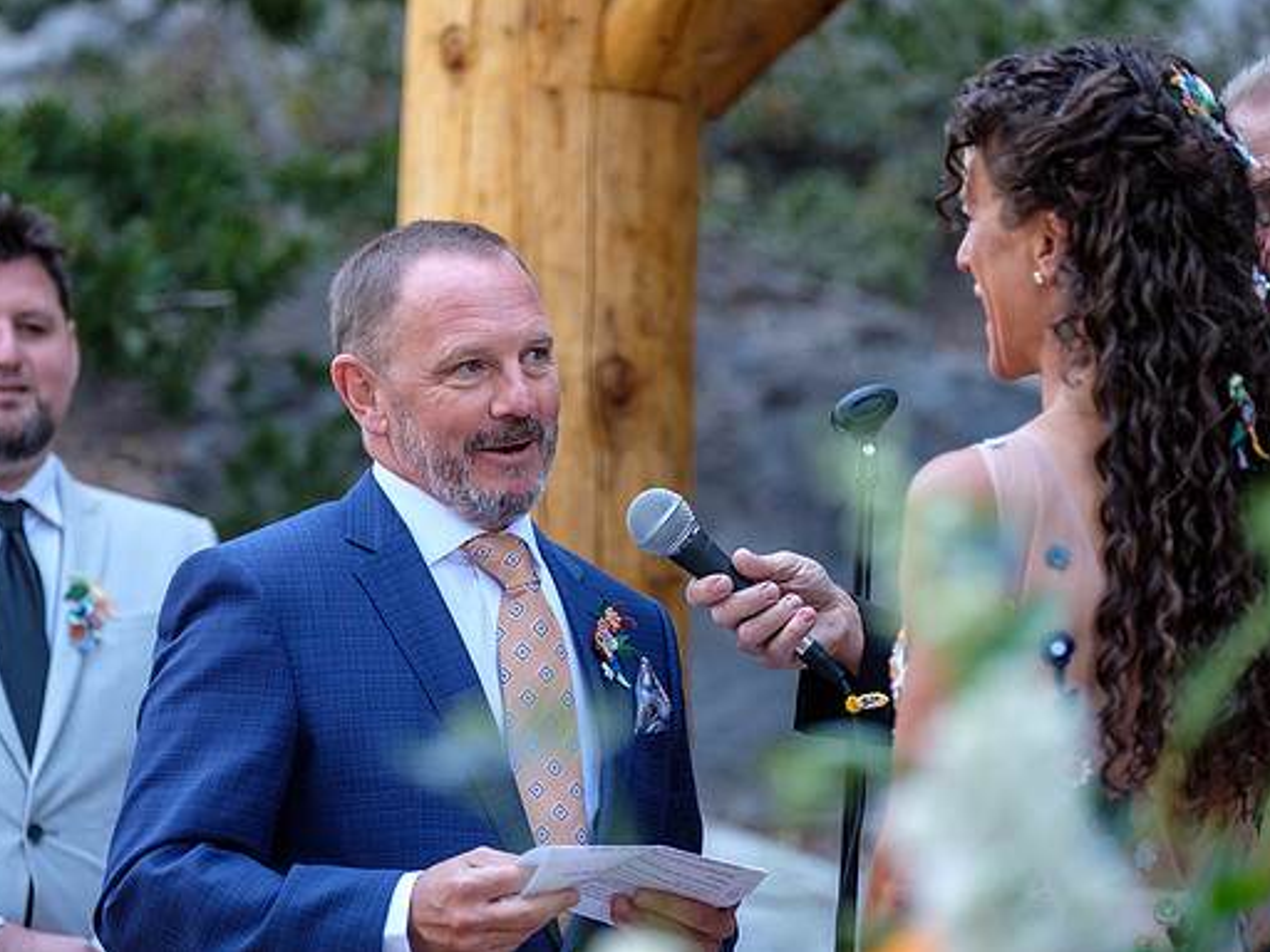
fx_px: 5870
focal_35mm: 160
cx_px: 623
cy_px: 475
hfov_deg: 12.3
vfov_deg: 9.3
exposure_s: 1/110
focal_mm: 98.2
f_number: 2.8
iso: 640
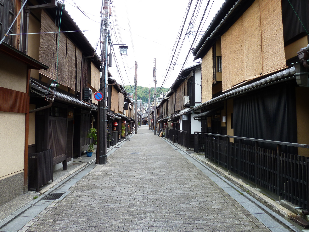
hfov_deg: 69.4
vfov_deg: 54.9
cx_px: 154
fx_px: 223
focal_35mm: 25
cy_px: 116
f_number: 3.5
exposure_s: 1/100
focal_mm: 4.1
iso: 80
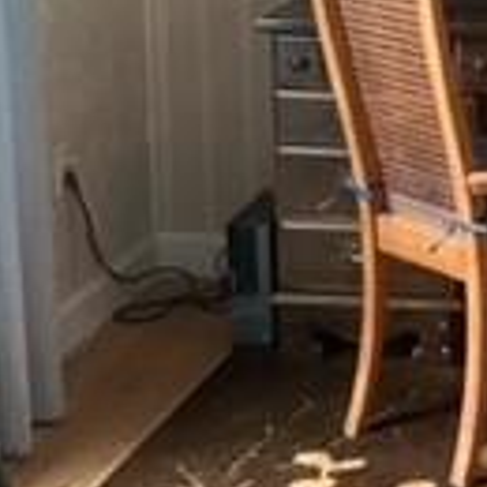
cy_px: 22
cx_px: 532
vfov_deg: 12.8
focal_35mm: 135
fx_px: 2149
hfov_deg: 12.7
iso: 125
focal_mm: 3.3
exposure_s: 1/60
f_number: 2.4
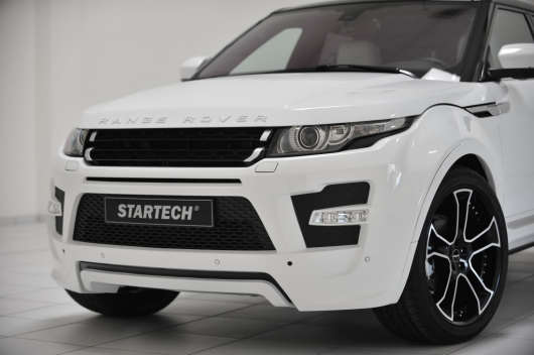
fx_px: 1185
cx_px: 267
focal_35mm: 80
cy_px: 178
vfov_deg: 17.0
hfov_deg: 25.4
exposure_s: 1/20
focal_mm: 80
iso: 200
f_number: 2.8
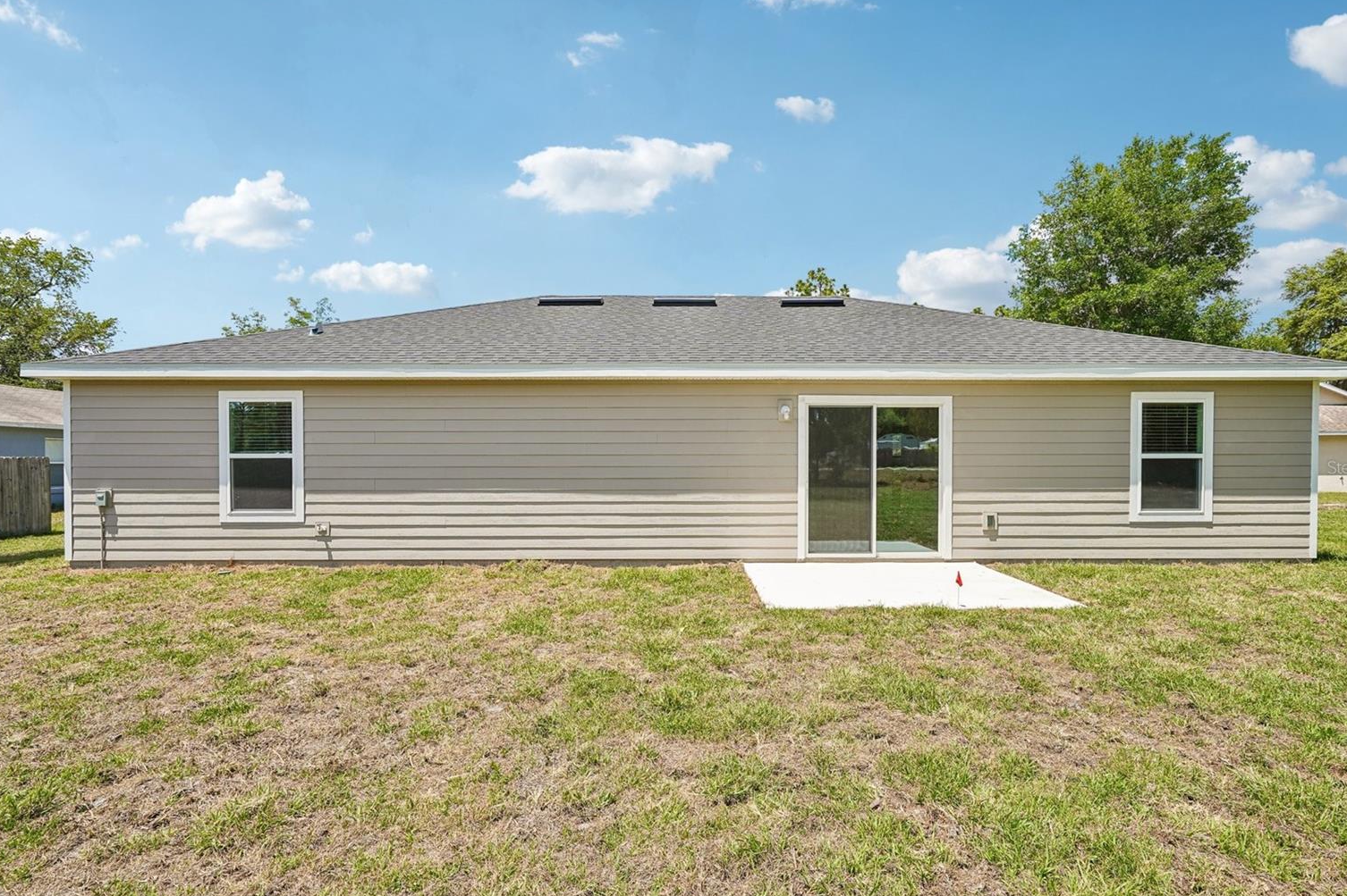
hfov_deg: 93.3
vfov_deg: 70.4
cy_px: 467
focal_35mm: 17
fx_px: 636
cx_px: 691
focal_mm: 16
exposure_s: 1/125
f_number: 8
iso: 50
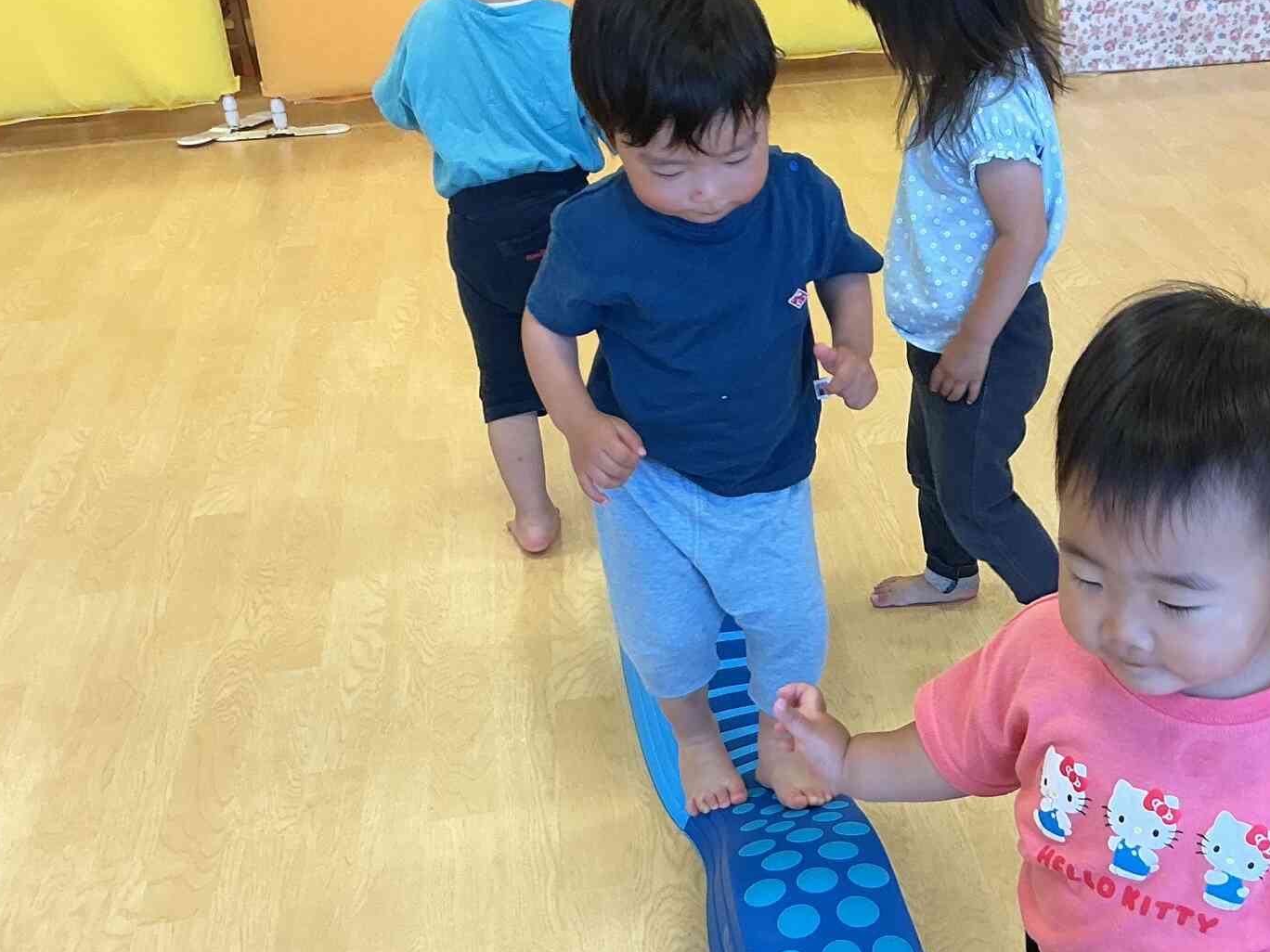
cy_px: 613
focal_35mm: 53
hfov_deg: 35.4
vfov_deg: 27.4
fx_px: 1944
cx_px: 941
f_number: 1.8
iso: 40
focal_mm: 3
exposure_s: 1/100
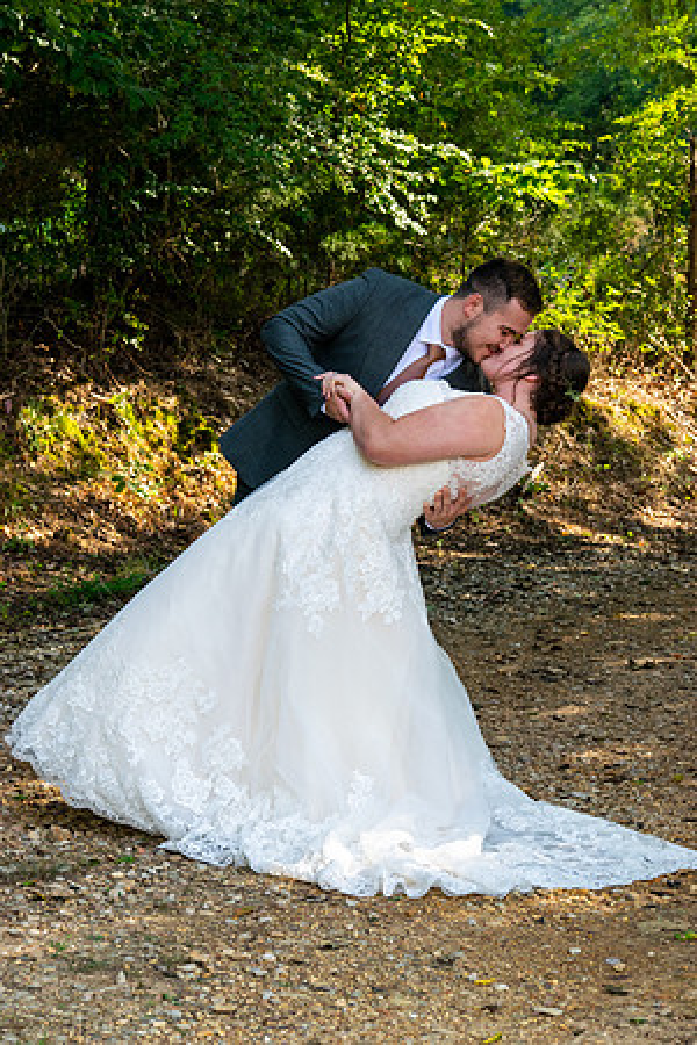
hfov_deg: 13.0
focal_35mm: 105
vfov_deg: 19.5
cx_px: 348
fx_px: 3049
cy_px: 522
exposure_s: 1/250
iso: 360
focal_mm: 70
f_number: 8
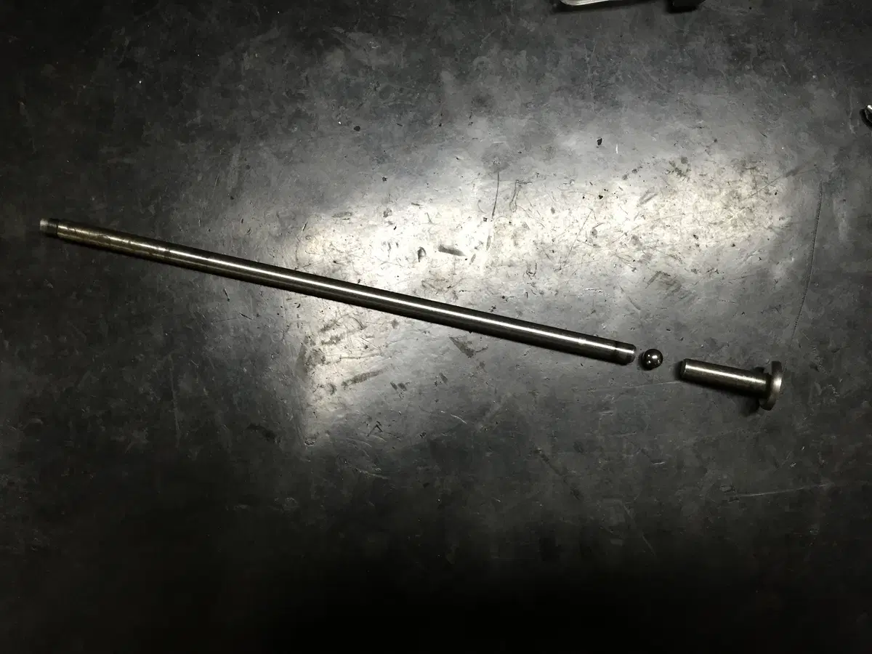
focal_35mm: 29
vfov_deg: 48.2
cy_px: 327
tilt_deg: -85.3
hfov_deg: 61.7
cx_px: 436
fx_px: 731
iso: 100
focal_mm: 4.15
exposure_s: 1/33
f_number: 2.2
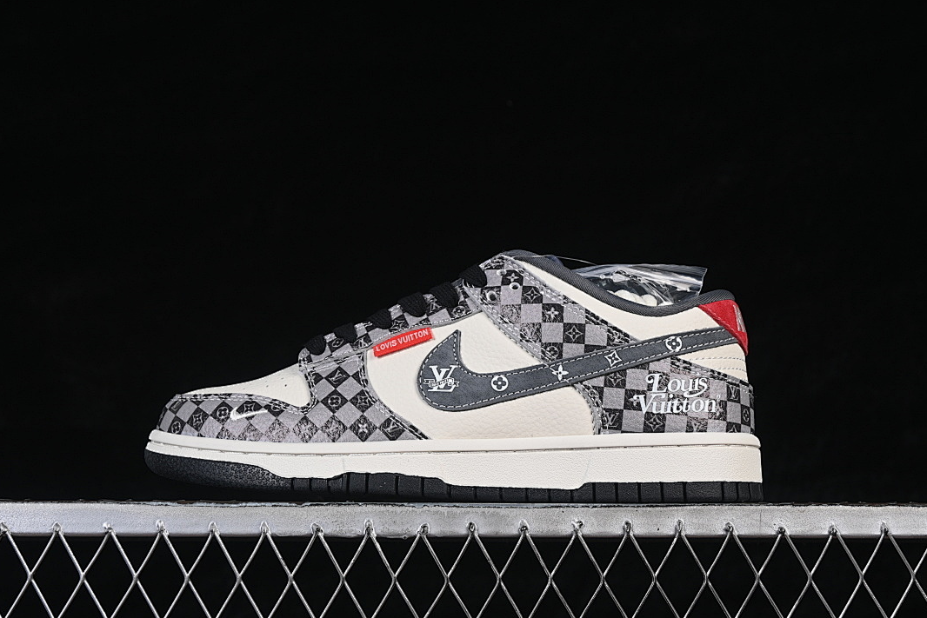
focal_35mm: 76
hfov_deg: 26.6
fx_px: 1957
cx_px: 460
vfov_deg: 18.0
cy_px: 307
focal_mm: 50
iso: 160
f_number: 8
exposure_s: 1/80
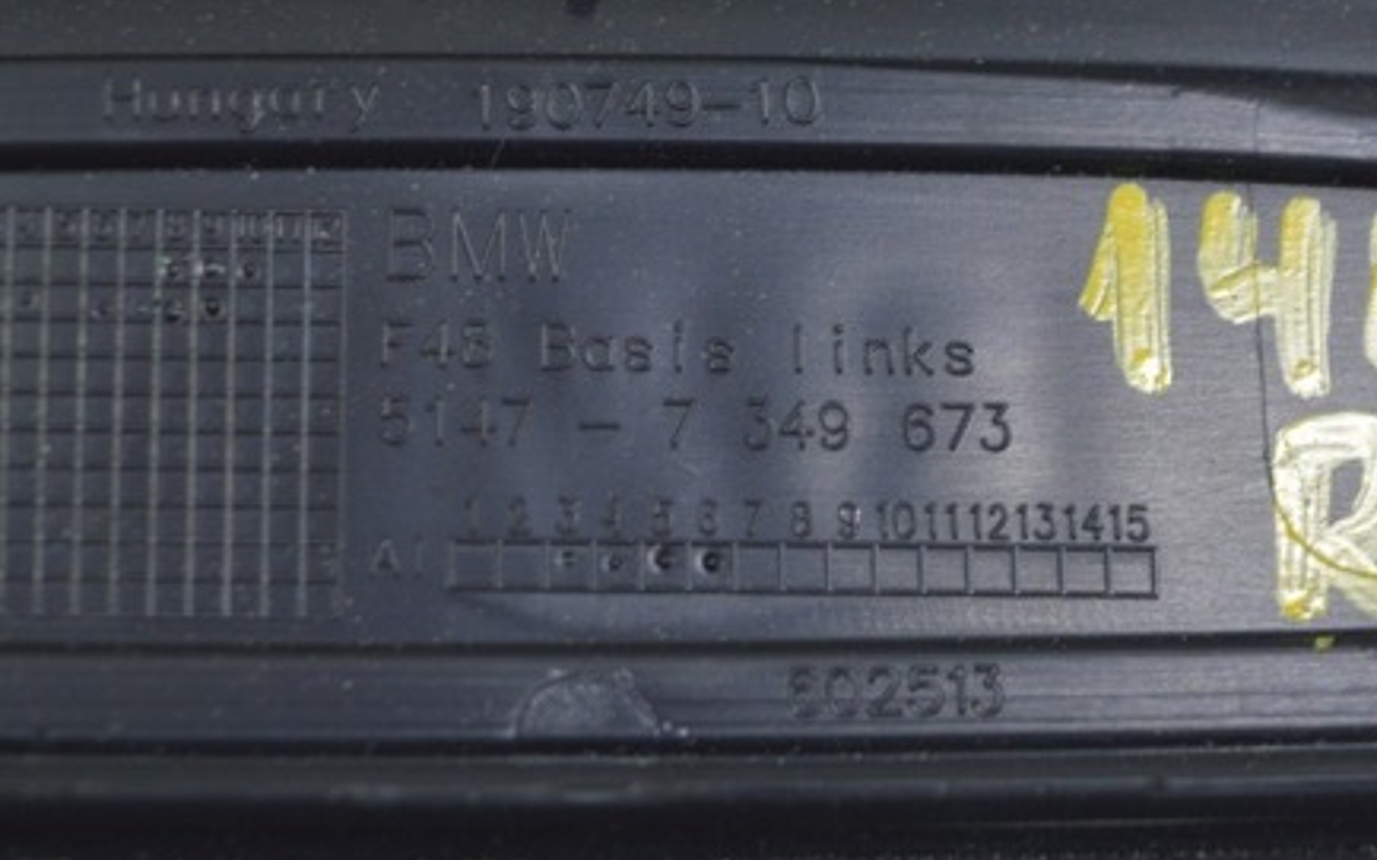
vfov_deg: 10.6
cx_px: 558
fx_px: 4643
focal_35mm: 124
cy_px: 300
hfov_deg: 16.9
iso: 400
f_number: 5.6
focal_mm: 55
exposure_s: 1/20
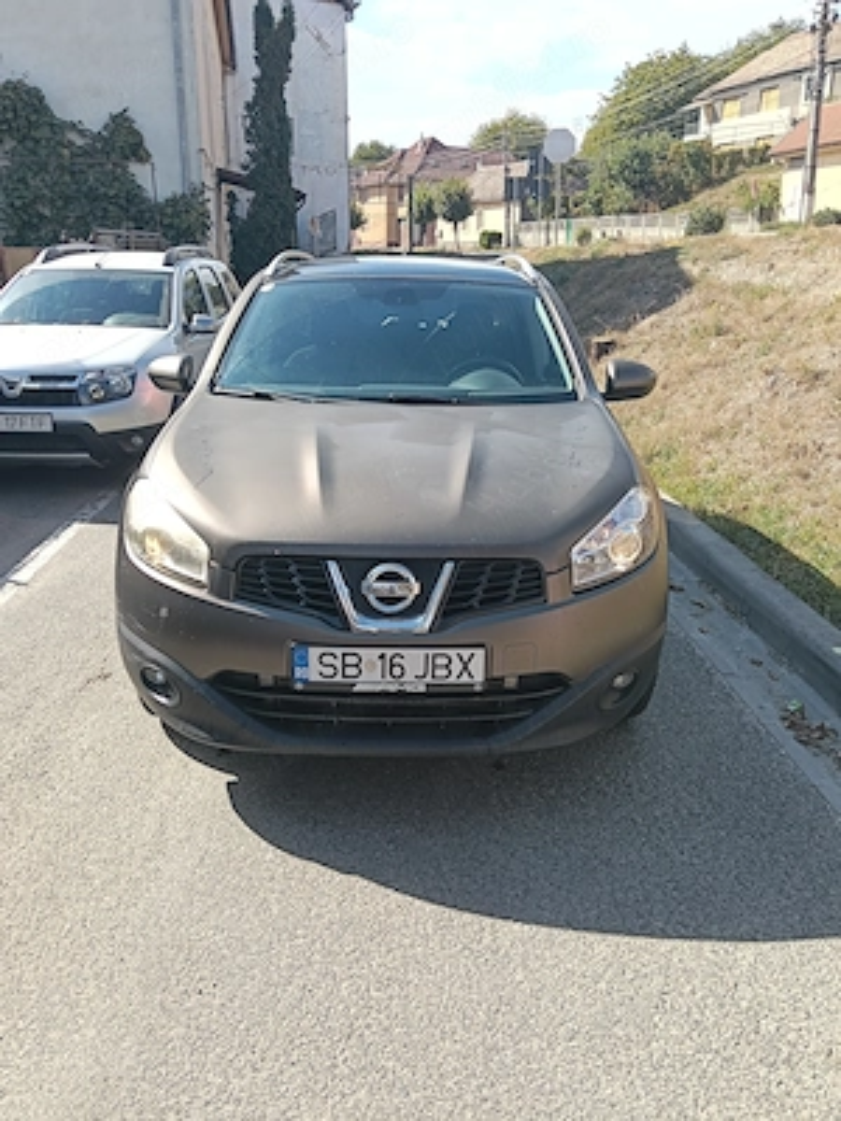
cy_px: 560
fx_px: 875
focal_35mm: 27
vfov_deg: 65.3
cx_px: 420
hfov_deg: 51.4
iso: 50
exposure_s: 1/346
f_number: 1.8
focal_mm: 3.98
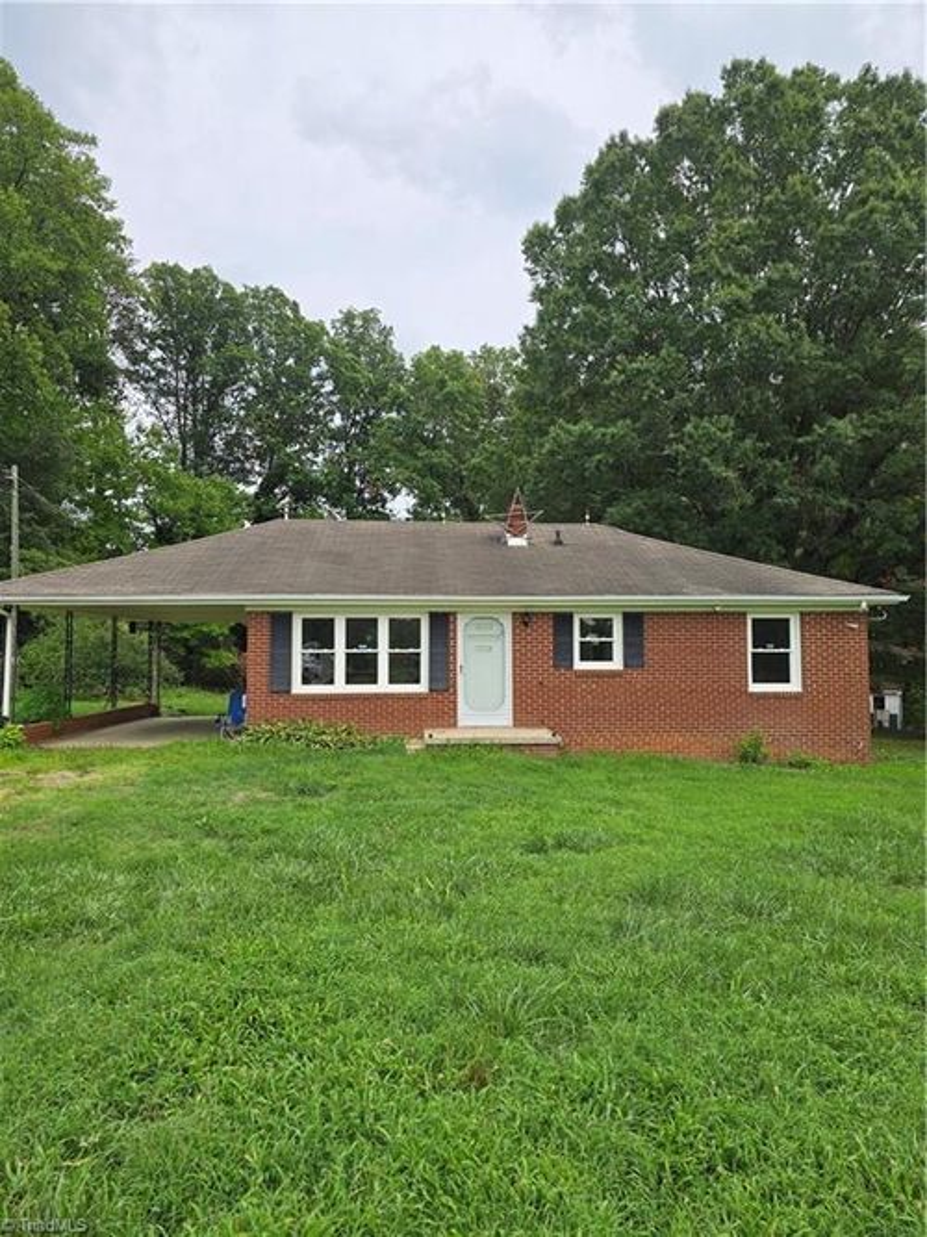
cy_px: 618
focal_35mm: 23
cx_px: 464
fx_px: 822
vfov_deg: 73.9
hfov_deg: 58.9
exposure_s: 1/515
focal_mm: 6.3
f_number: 1.7
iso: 12
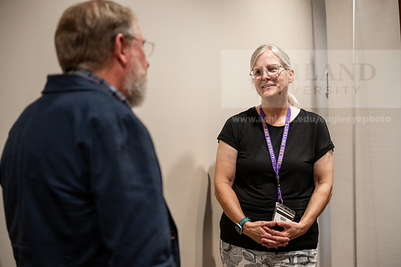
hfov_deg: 35.6
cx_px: 200
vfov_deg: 24.2
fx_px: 624
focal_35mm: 56
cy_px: 134
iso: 4000
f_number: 2.8
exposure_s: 1/160
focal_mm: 56
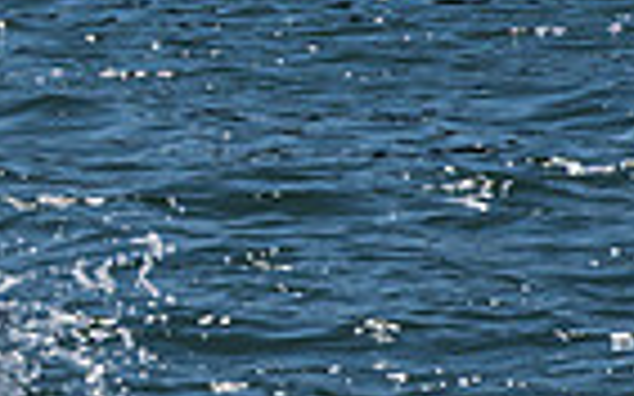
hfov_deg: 2.0
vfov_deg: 1.2
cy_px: -207
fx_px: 18446
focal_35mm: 1068
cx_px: -755
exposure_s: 1/800
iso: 250
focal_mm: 200
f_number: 16
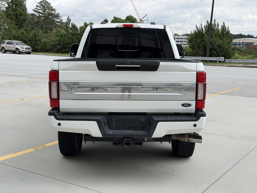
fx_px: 356
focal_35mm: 48
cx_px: 128
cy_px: 96
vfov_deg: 30.3
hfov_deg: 39.7
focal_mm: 6.76
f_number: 1.78
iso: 80
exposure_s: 1/4329
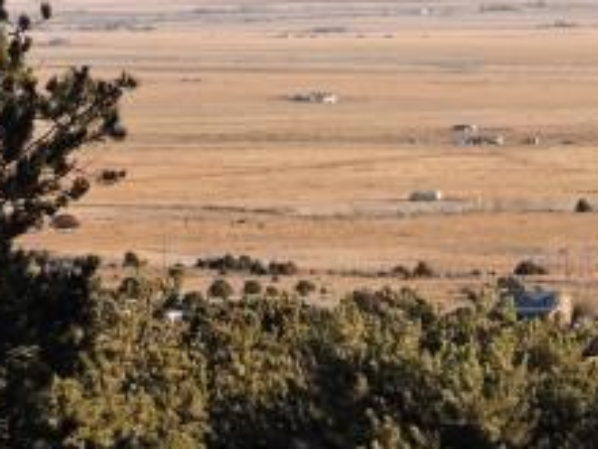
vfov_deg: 4.9
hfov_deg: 6.5
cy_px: 16
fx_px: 5269
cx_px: 440
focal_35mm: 305
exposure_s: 1/400
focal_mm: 18.7
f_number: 4.2
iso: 100
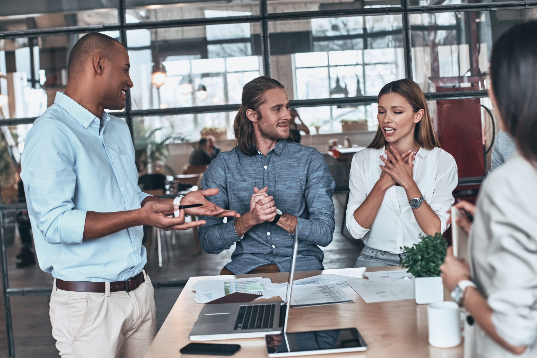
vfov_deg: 27.0
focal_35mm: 50
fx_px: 746
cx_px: 268
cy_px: 179
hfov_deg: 39.6
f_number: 2.8
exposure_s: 1/125
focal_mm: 50
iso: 640
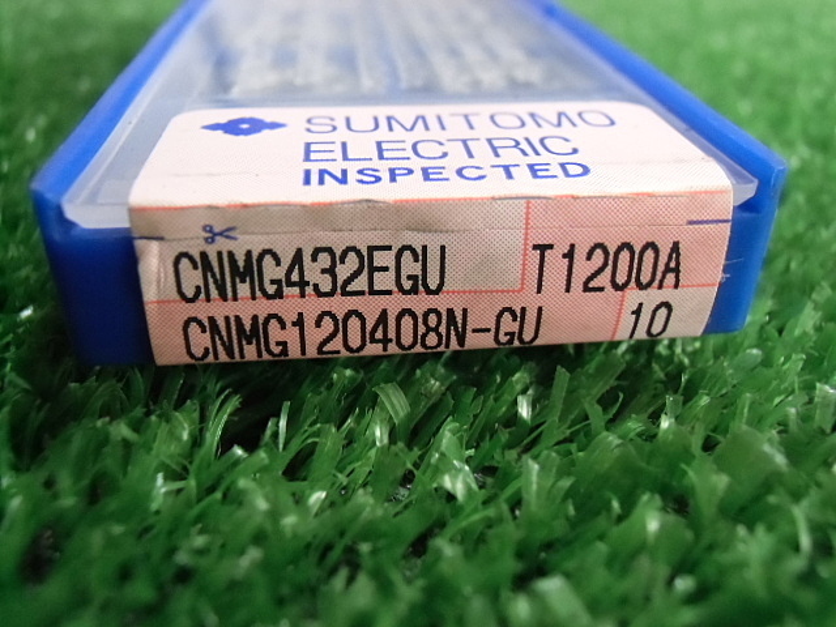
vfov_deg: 42.9
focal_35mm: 33
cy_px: 314
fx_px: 797
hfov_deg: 55.4
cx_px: 418
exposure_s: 1/50
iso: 800
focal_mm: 5.93
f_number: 3.7
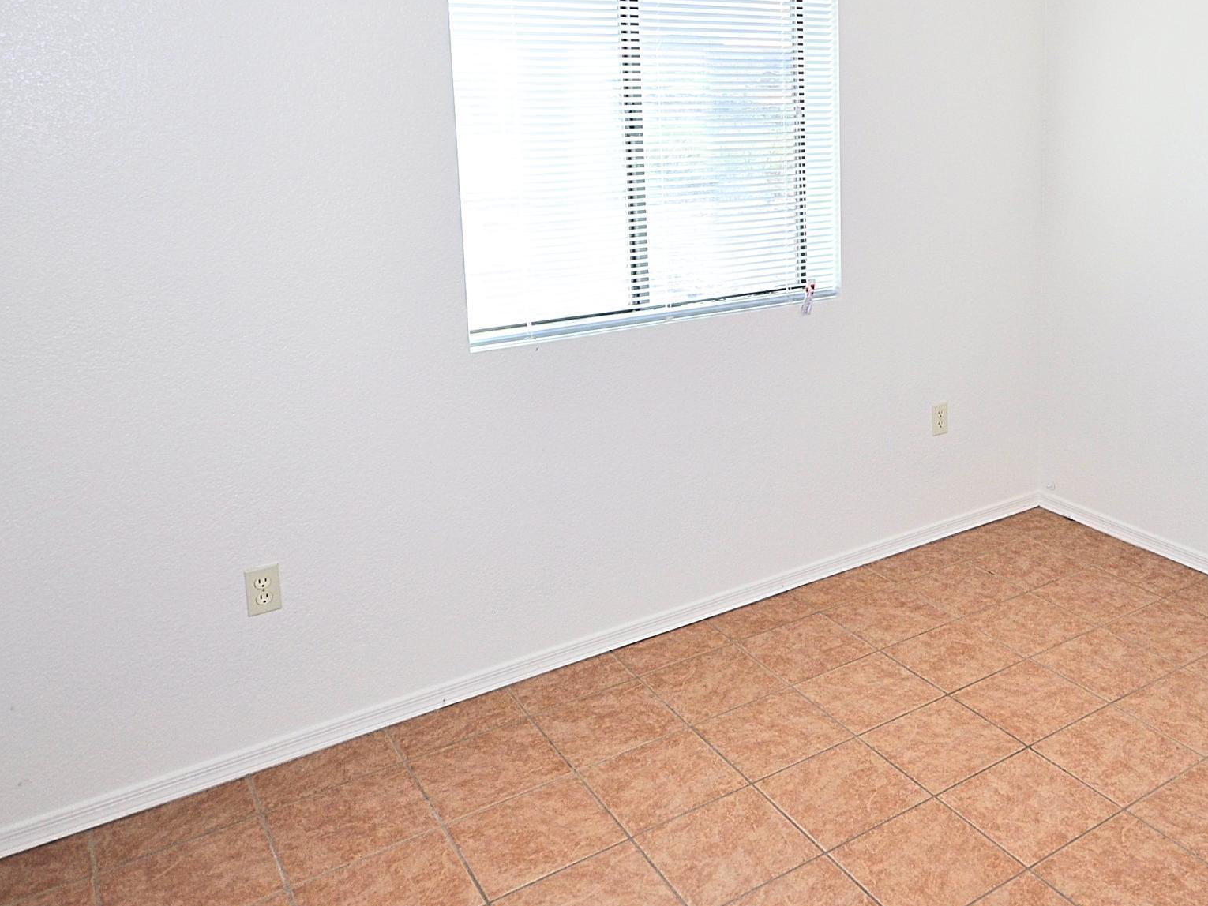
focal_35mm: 32
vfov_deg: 42.4
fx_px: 1133
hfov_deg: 53.8
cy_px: 239
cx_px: 893
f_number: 5.6
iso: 250
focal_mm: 11.5
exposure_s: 1/125
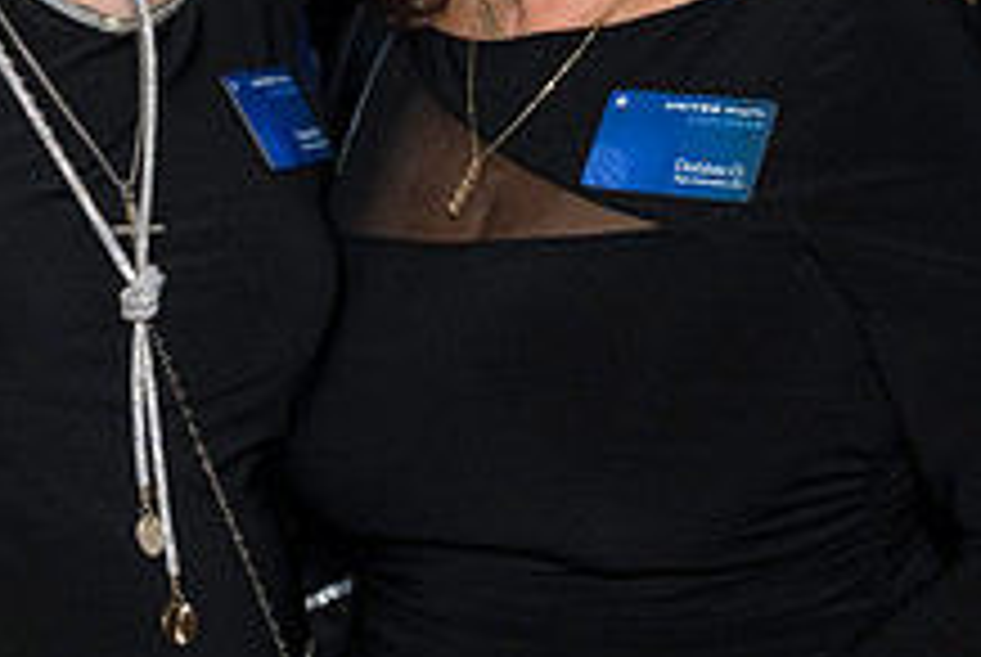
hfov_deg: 21.8
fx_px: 2538
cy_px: 83
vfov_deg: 14.6
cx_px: 324
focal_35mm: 93
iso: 3200
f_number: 4
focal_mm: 35
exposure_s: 1/160
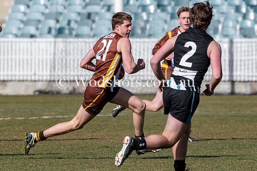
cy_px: 95
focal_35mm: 916
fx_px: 6540
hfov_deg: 2.3
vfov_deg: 1.5
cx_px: 160
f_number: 4
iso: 125
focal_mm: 200
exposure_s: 1/2000
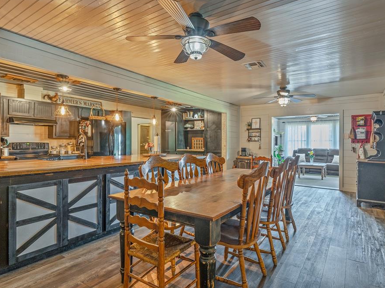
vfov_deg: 65.9
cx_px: 217
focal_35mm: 20
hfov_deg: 81.4
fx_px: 222
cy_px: 144
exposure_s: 1/2.5
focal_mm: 18
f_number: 8
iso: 800
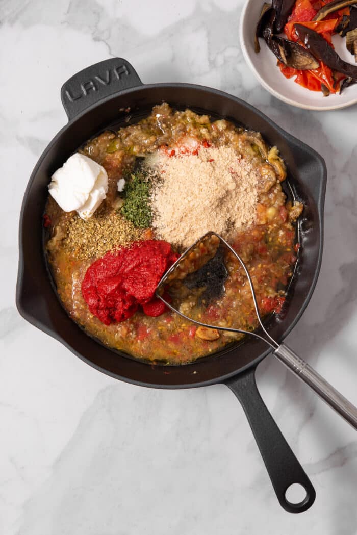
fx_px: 892
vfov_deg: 33.4
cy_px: 268
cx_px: 178
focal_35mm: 60
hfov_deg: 22.6
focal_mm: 60
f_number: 8
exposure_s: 1/6
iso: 100
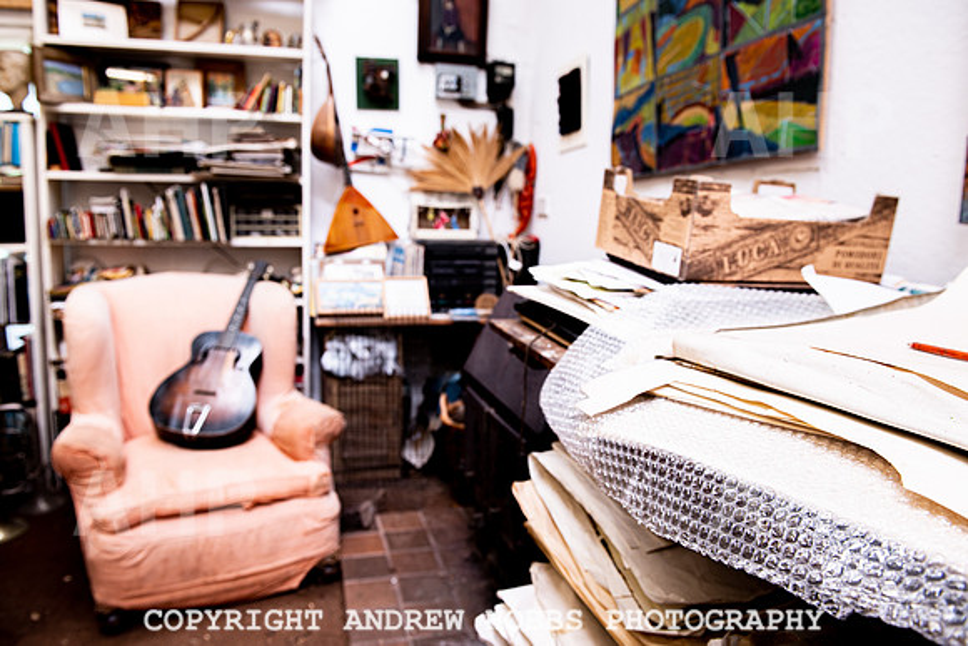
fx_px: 675
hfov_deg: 71.3
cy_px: 323
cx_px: 484
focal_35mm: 25
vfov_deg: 51.2
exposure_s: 1/10
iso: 64
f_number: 5.6
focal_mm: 24
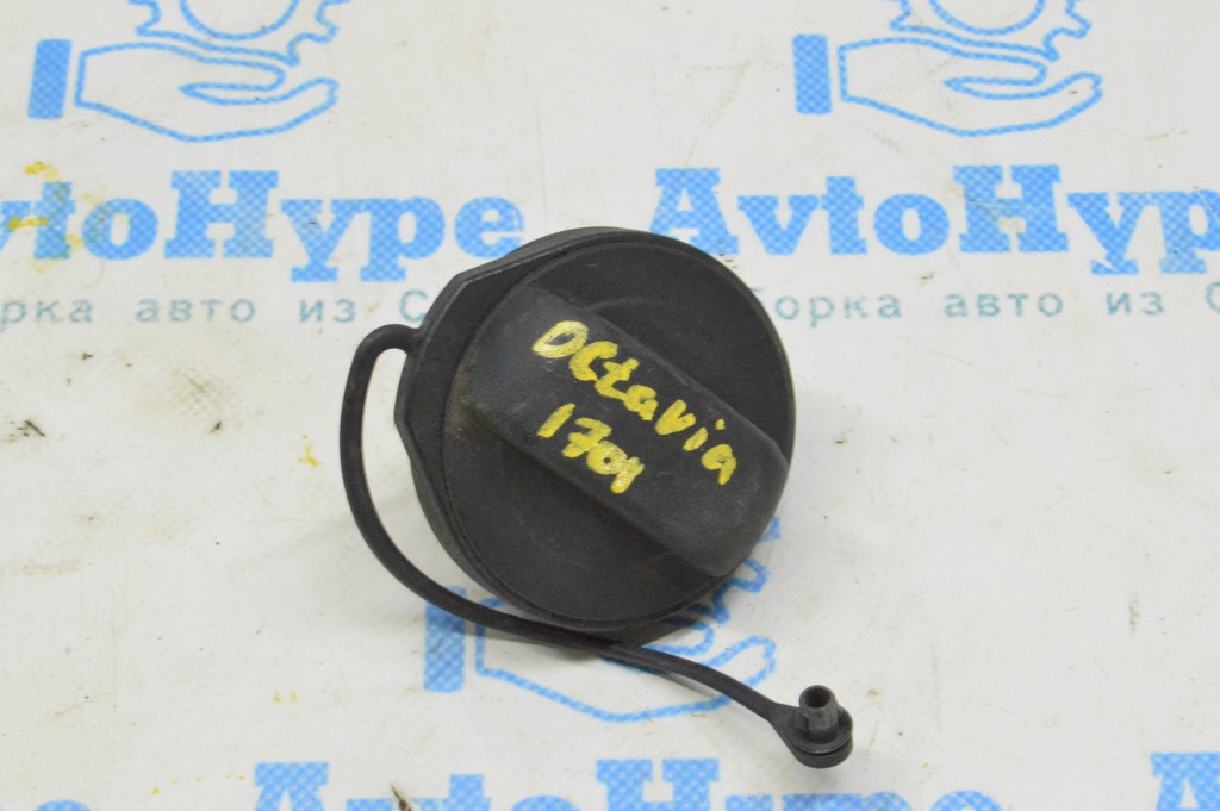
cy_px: 406
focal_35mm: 82
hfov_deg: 24.6
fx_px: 2794
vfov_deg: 16.5
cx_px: 610
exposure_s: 1/15
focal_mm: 55
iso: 6400
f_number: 20
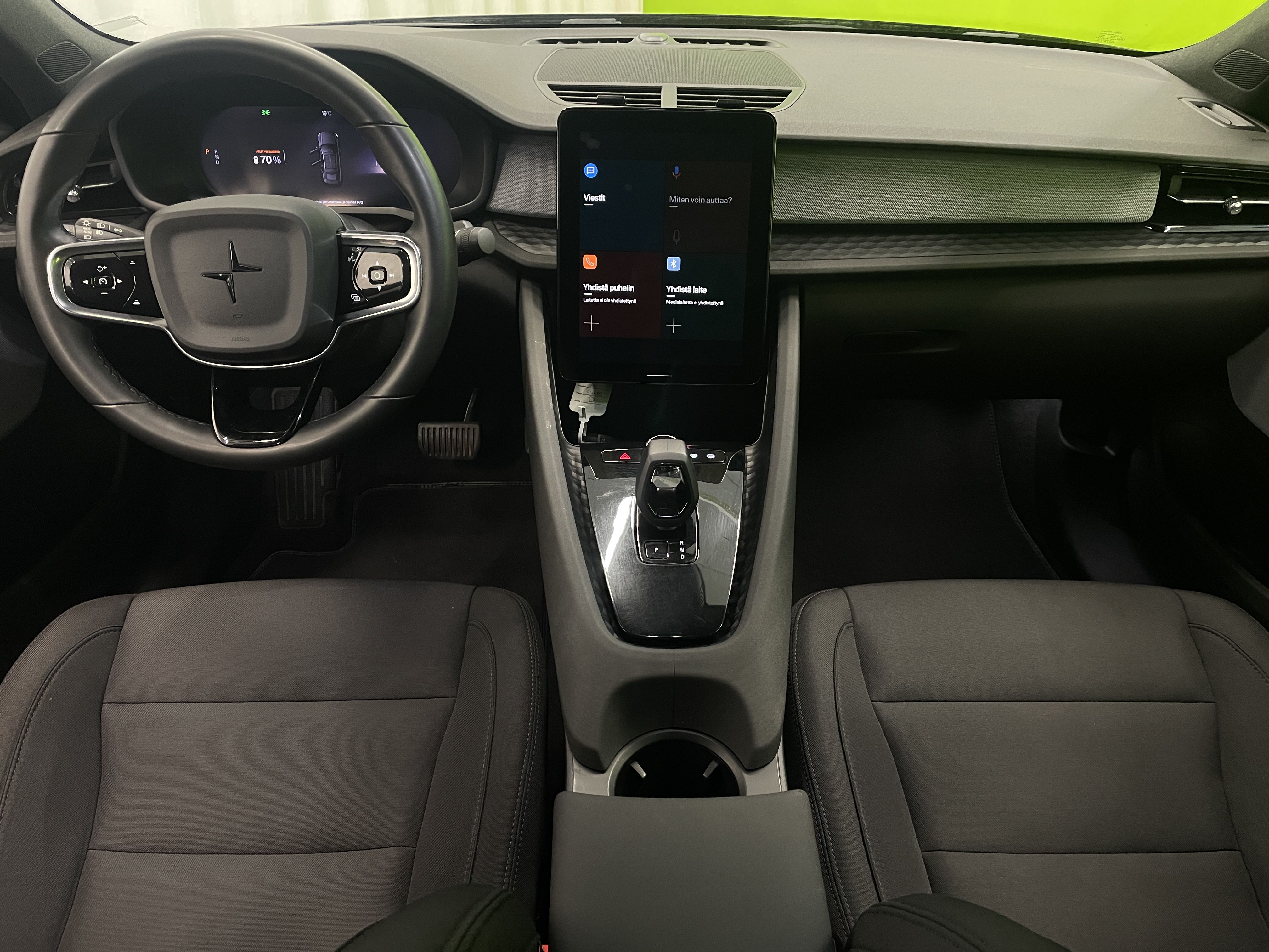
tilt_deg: -33.6
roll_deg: -0.7
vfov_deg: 53.1
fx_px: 953
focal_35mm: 26
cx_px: 634
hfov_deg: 67.3
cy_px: 476
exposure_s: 1/50
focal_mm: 4.2
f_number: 1.6
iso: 500
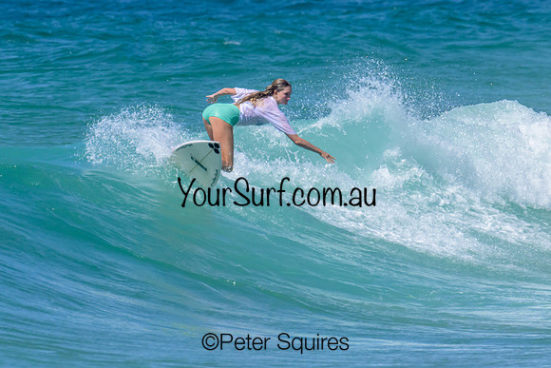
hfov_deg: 1.9
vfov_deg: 1.3
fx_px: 16834
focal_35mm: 1100
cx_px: 172
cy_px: 115
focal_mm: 800
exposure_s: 1/2000
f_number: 16
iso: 1800
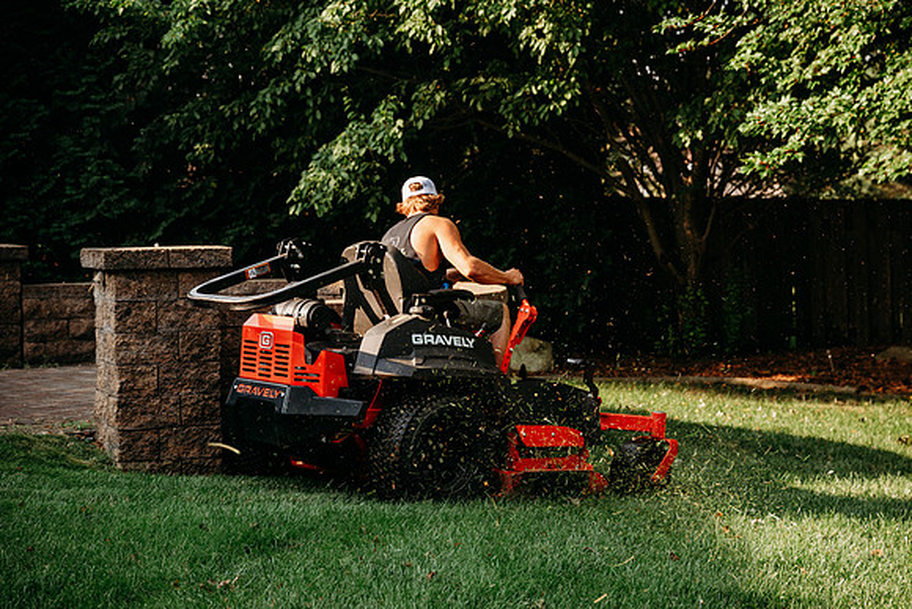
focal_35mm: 76
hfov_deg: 26.7
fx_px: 1924
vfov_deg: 18.0
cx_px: 484
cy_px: 305
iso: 200
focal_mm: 70
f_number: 5
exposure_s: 1/500
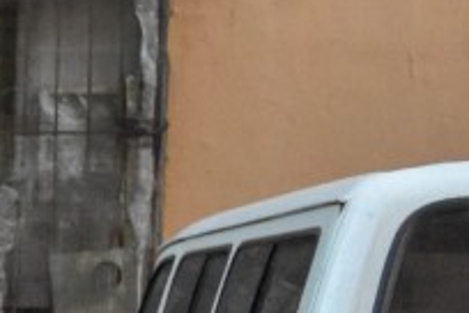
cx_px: -706
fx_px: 2280
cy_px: 520
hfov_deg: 10.1
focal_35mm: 175
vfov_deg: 7.7
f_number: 3.8
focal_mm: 22
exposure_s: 1/500
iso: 2500
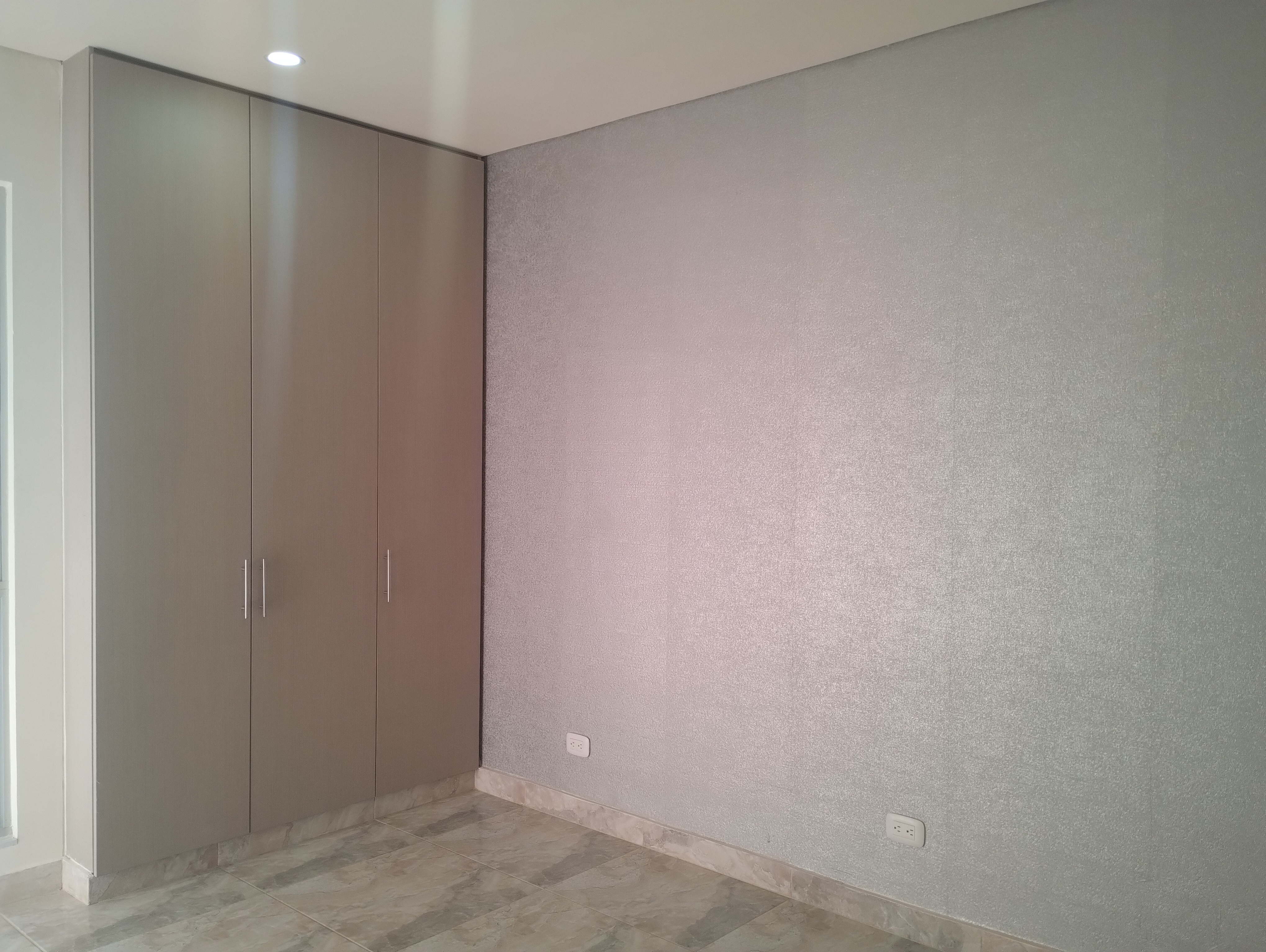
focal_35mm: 28
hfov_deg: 63.4
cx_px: 633
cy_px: 476
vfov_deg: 49.9
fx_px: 1025
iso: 288
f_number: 1.8
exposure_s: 1/60
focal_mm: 4.27
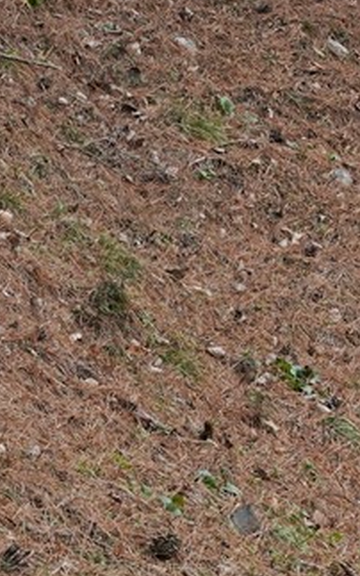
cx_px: 1091
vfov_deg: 11.3
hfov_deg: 6.5
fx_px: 2871
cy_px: 4
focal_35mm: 183
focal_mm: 29
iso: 400
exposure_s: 1/100
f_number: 10
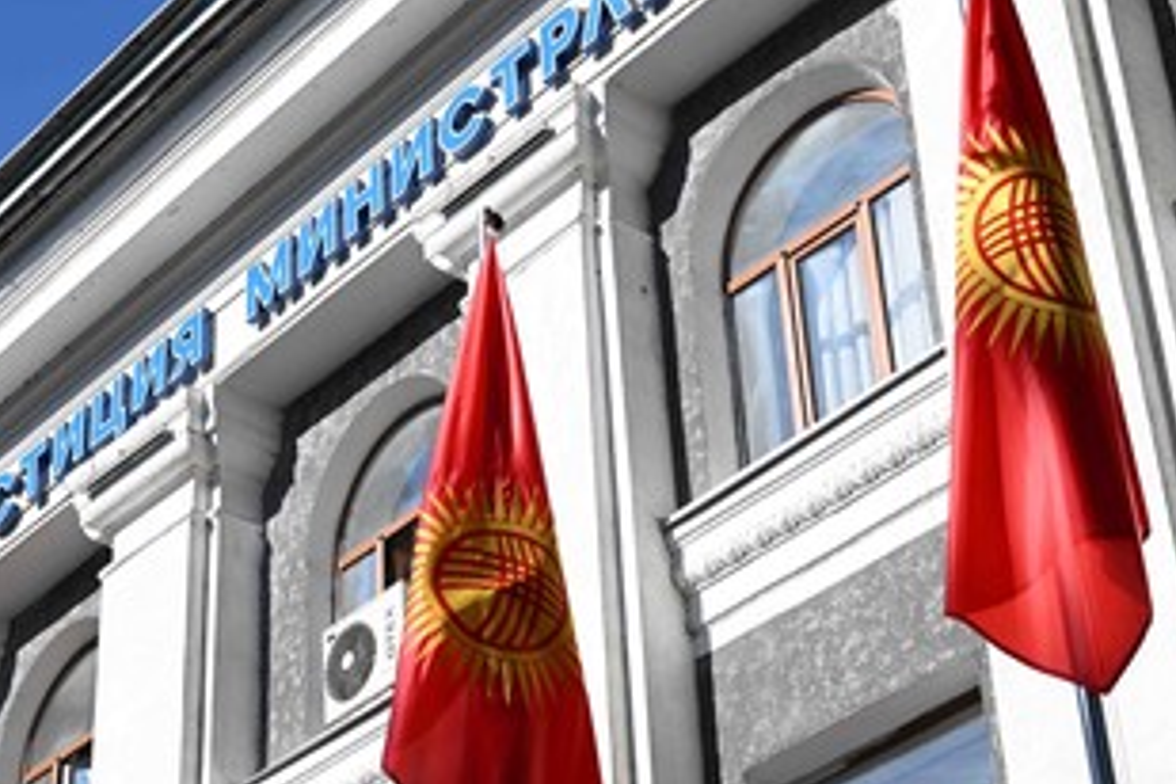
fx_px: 2646
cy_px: 447
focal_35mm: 81
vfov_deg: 16.8
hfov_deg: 24.9
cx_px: 384
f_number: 5.6
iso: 200
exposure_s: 1/1000
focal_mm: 50
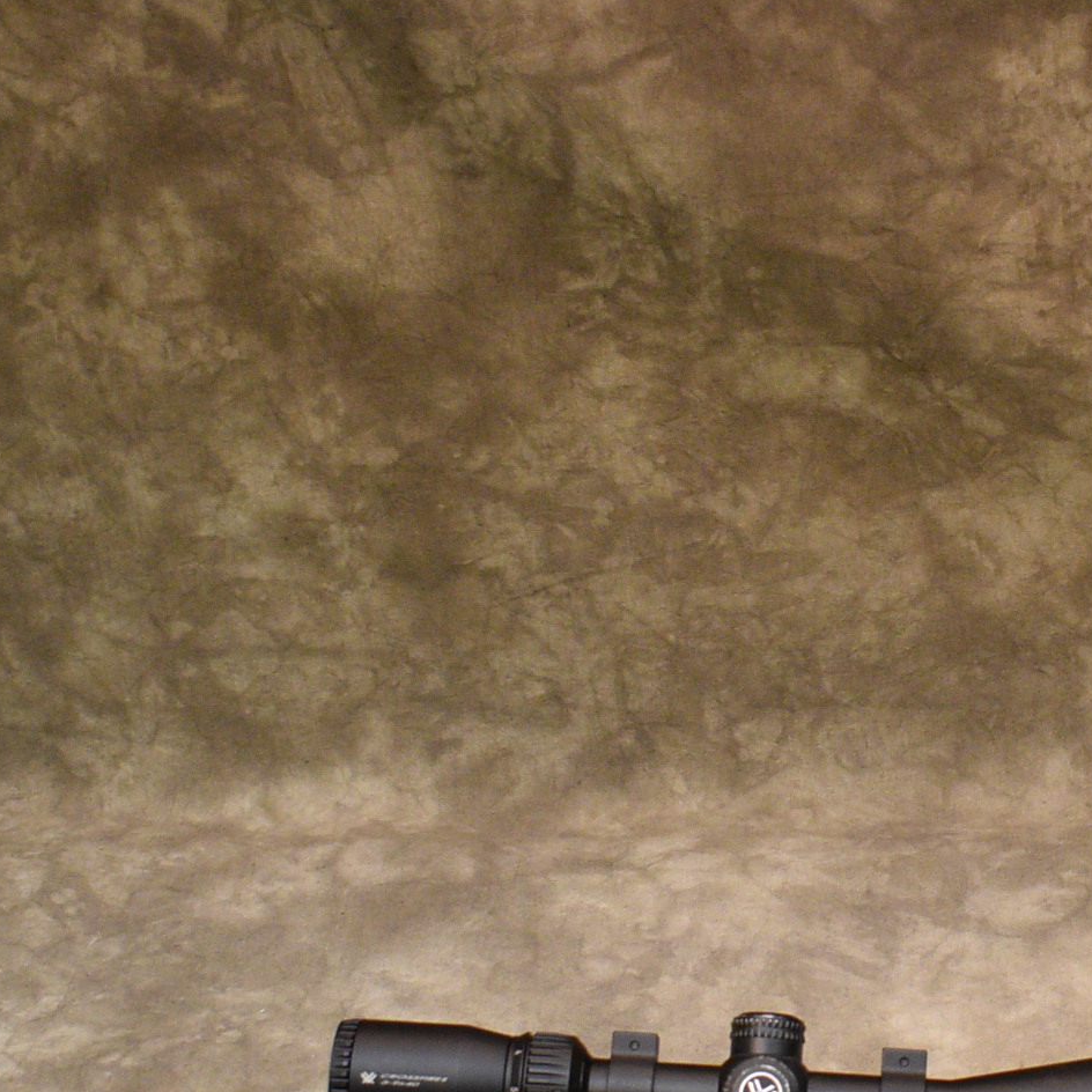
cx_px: 947
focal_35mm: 89
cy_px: 722
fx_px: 3176
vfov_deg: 19.4
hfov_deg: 19.2
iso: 1400
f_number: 3.8
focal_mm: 22
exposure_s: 1/125
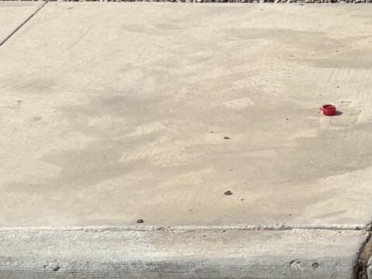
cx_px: 755
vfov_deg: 8.1
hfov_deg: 11.0
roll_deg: -2.4
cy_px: -490
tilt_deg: -1.1
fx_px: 1751
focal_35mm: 163
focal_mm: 5.96
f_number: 1.6
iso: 50
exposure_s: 1/5952
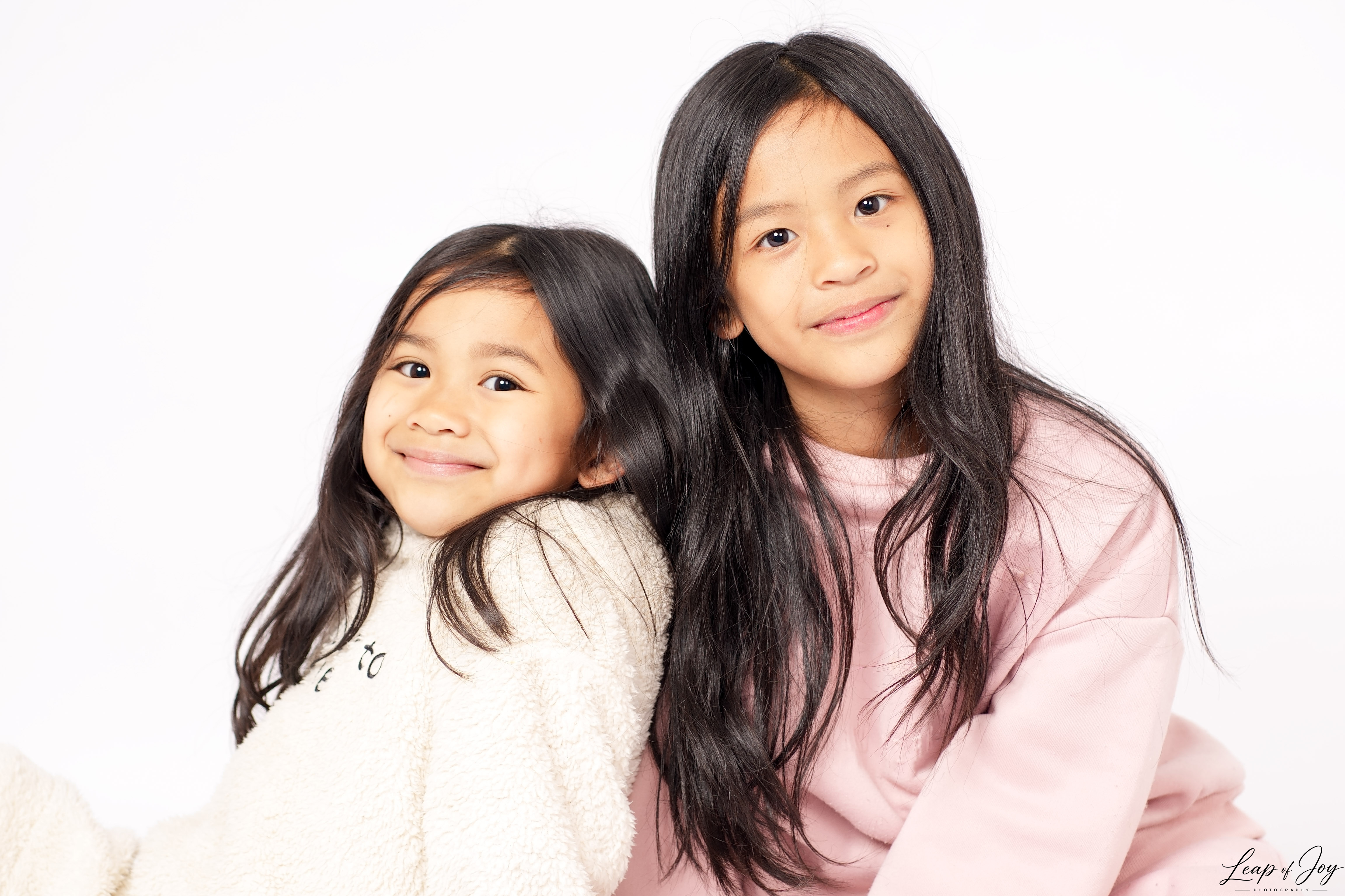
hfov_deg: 16.1
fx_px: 4744
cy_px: 448
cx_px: 672
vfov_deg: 10.8
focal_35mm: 127
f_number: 3.2
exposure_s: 1/160
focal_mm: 85
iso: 100
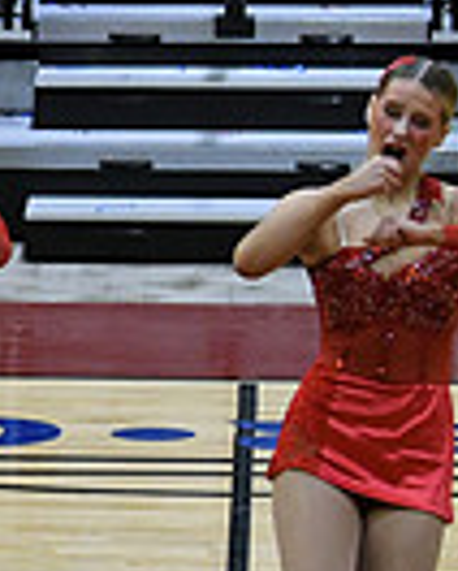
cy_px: 461
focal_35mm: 532
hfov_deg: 2.9
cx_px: -730
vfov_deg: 3.6
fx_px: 8993
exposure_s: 1/500
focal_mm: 86
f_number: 4
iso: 5000
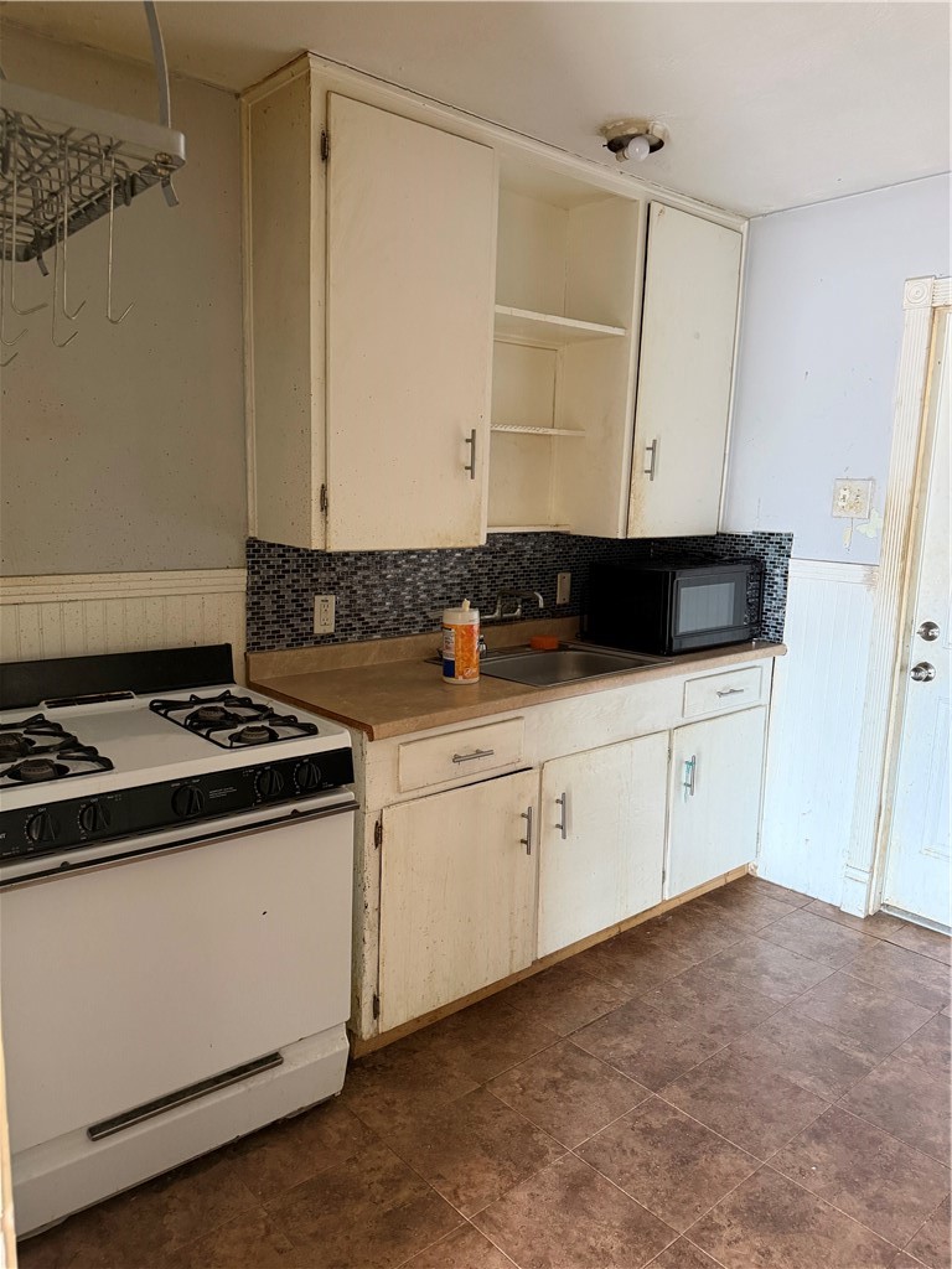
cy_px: 634
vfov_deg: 71.6
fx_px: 880
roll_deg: -1.4
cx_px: 476
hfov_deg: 56.8
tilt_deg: -10.1
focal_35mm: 24
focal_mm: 6.76
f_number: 1.78
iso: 500
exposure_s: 1/60
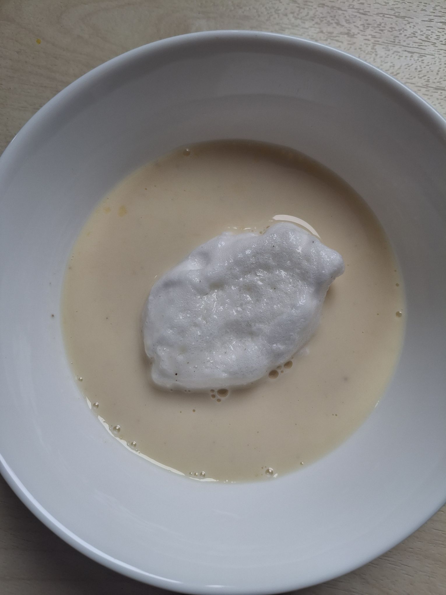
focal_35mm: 25
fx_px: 429
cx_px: 223
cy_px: 298
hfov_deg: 54.9
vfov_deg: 69.4
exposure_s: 1/100
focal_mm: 4.69
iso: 32
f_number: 1.8
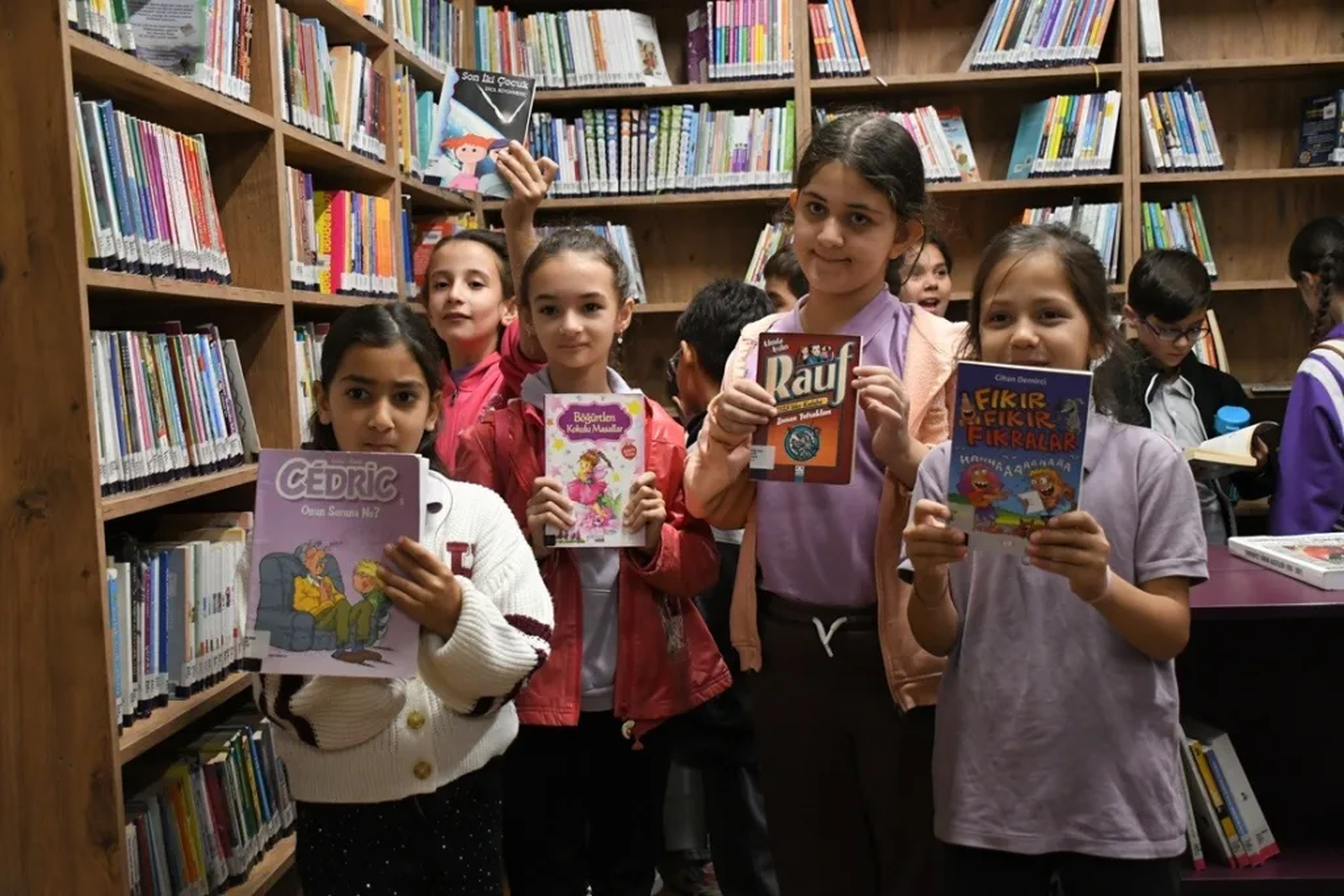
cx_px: 672
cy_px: 448
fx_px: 1493
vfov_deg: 33.4
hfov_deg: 48.5
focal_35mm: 40
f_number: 4
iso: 4500
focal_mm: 27
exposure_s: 1/250
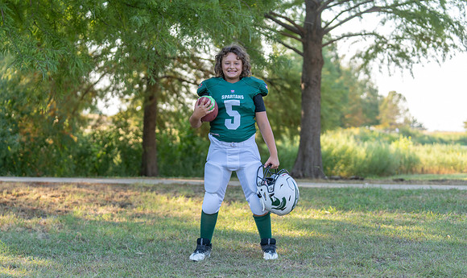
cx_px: 234
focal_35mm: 74
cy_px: 140
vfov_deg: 17.1
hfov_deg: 28.3
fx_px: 926
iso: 160
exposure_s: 1/320
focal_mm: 70
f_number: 2.8
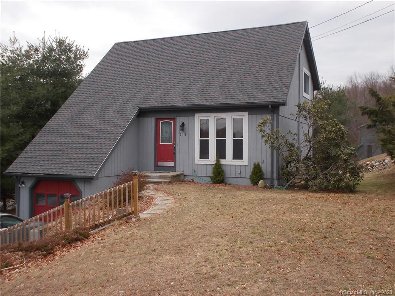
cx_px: 198
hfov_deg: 50.1
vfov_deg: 38.7
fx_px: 422
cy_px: 148
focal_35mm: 37
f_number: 3.7
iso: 80
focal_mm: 5.2
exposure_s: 1/400
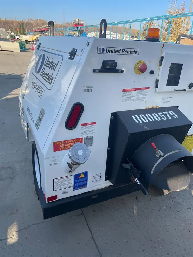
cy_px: 128
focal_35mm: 26
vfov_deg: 67.3
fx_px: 193
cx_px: 96
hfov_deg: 53.1
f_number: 1.6
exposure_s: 1/1401
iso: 50
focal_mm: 4.2
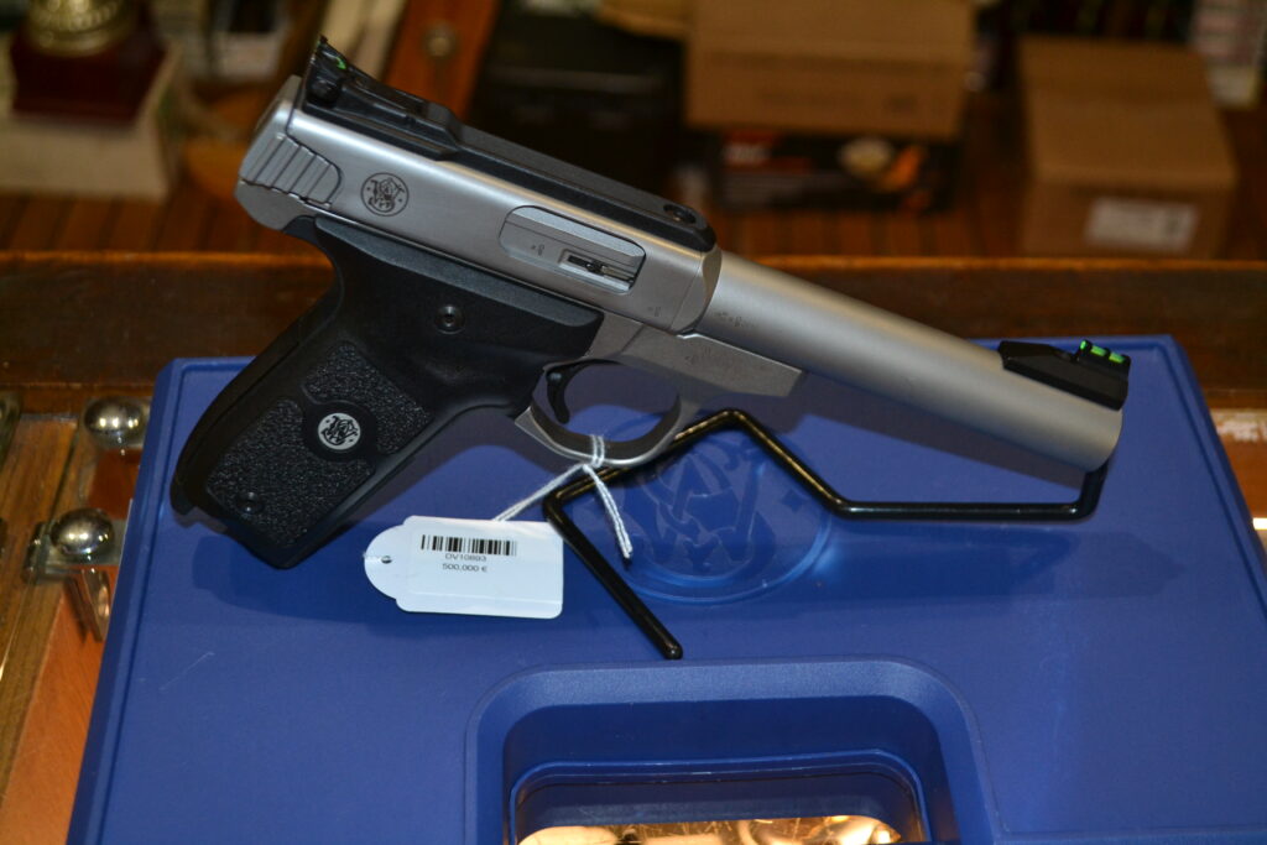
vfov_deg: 26.5
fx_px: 1795
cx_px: 634
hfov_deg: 38.9
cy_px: 422
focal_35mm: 51
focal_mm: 34
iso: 1000
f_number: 5
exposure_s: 1/60
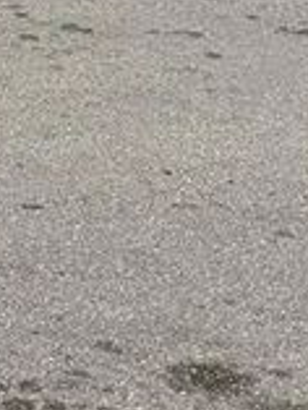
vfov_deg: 12.8
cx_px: -410
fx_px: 1540
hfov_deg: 10.1
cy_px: -461
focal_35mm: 130
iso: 80
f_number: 1.78
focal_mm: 6.76
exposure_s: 1/6711
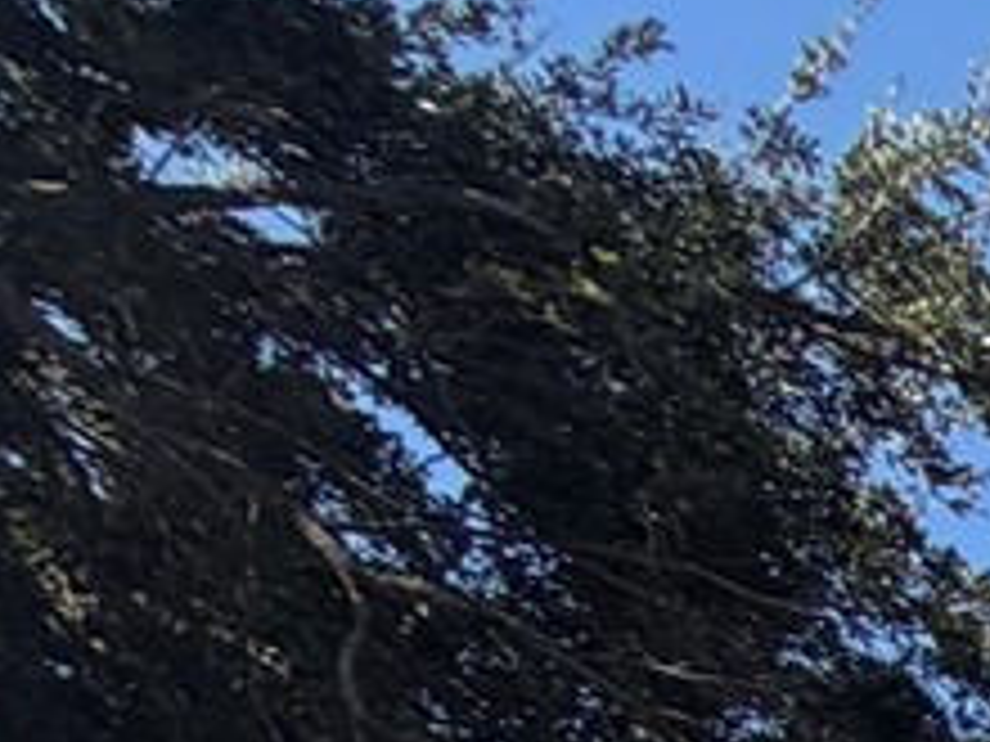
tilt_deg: +5.1
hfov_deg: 9.3
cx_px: 3560
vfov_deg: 9.7
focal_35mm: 102
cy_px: 2446
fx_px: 2917
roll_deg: -0.6
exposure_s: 1/770
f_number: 2.2
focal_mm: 2.22
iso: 32
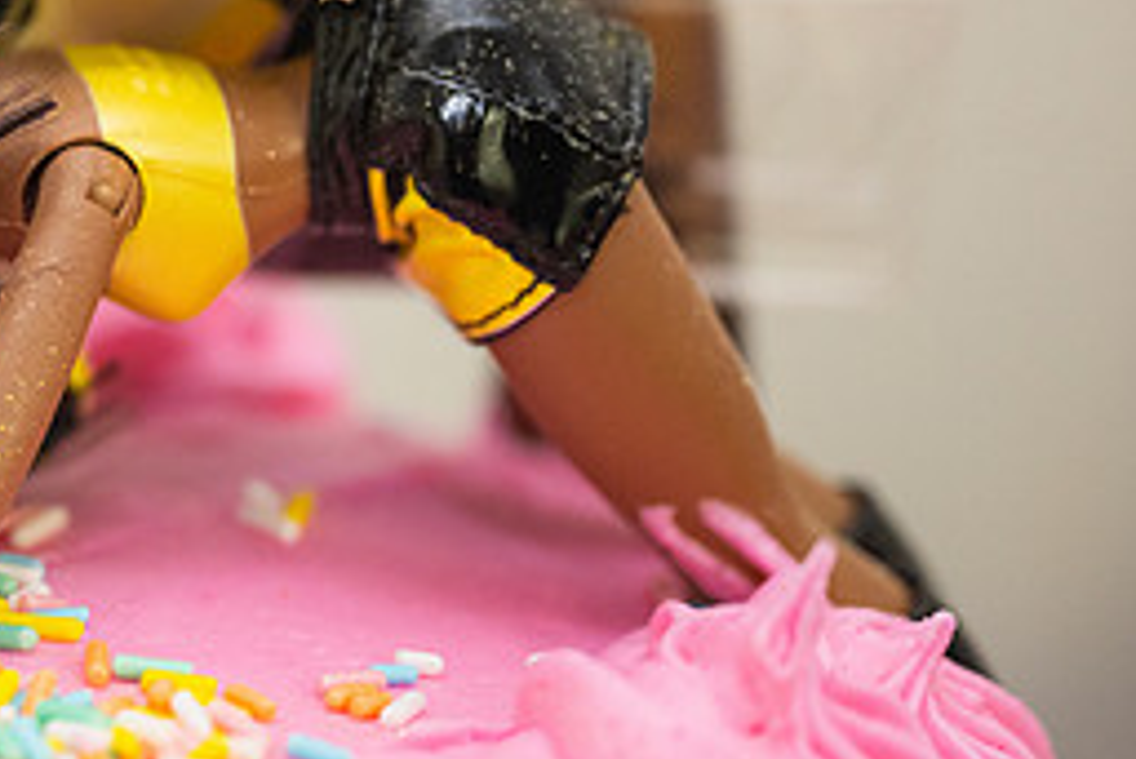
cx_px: -129
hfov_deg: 13.1
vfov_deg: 8.9
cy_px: 180
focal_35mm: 154
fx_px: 4862
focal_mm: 68
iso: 1600
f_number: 2.8
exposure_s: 1/200
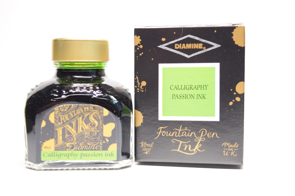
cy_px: 98
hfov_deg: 33.4
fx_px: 492
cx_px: 148
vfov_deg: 22.6
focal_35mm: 60
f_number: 4.8
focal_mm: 40
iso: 720
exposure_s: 1/60
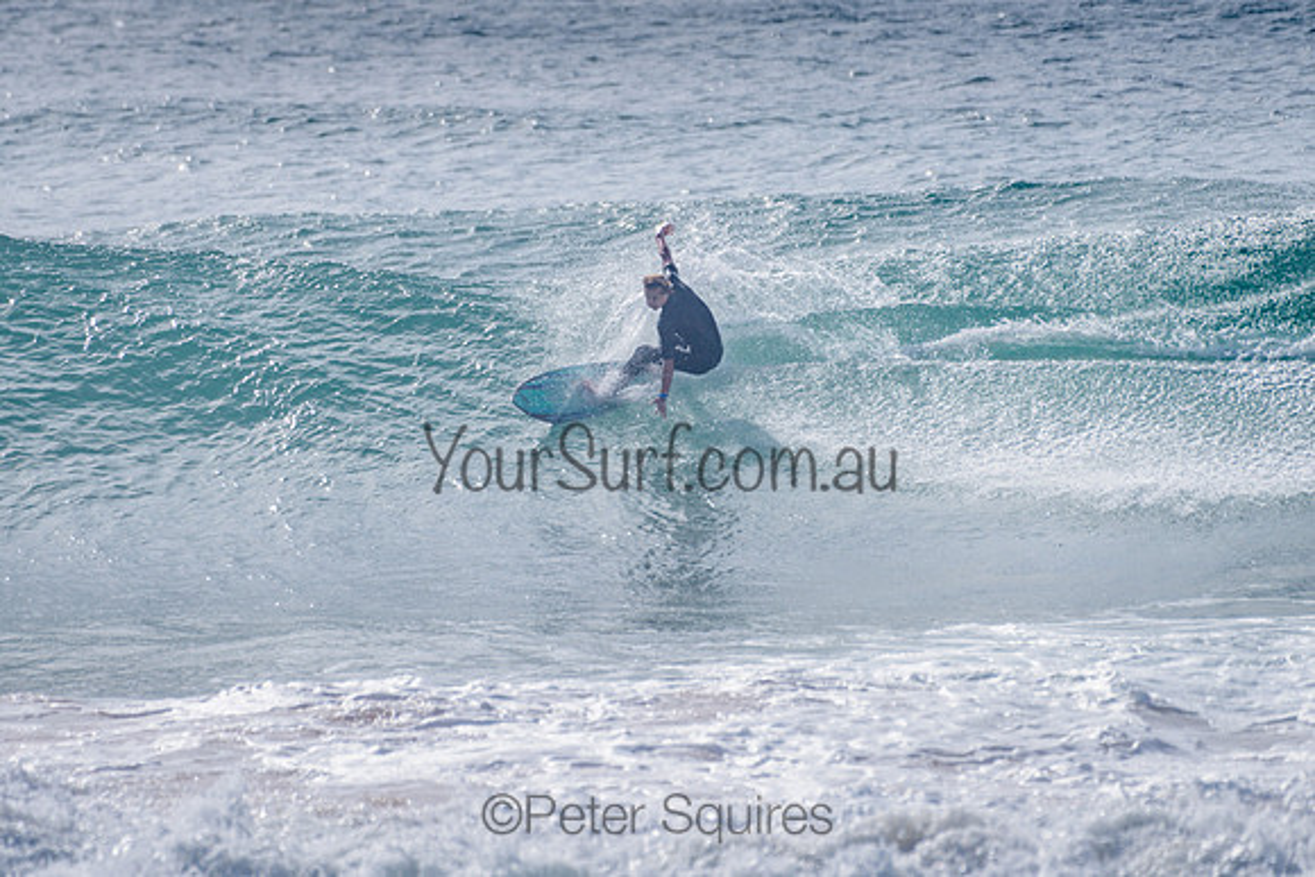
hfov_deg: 3.4
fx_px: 22365
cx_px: 574
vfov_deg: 2.2
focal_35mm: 612
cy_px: 340
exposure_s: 1/2000
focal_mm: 500
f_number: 5.6
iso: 72
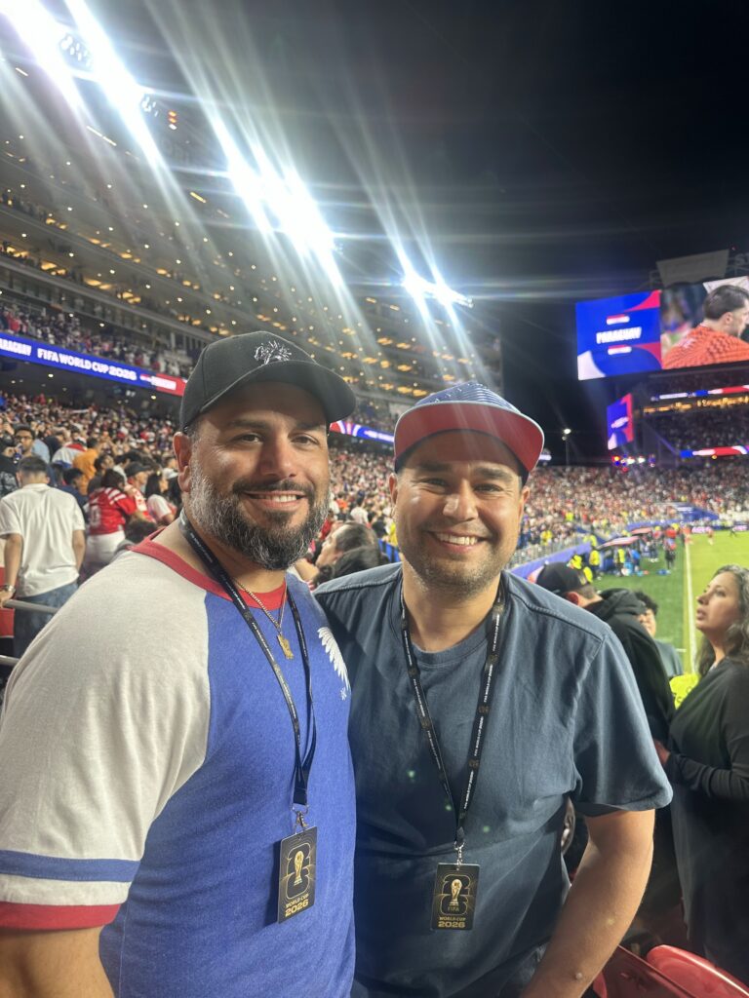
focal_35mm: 24
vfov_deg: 71.6
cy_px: 499
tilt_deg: +1.1
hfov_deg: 56.8
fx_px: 692
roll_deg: +0.9
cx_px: 374
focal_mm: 6.86
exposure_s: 1/116
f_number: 1.78
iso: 100
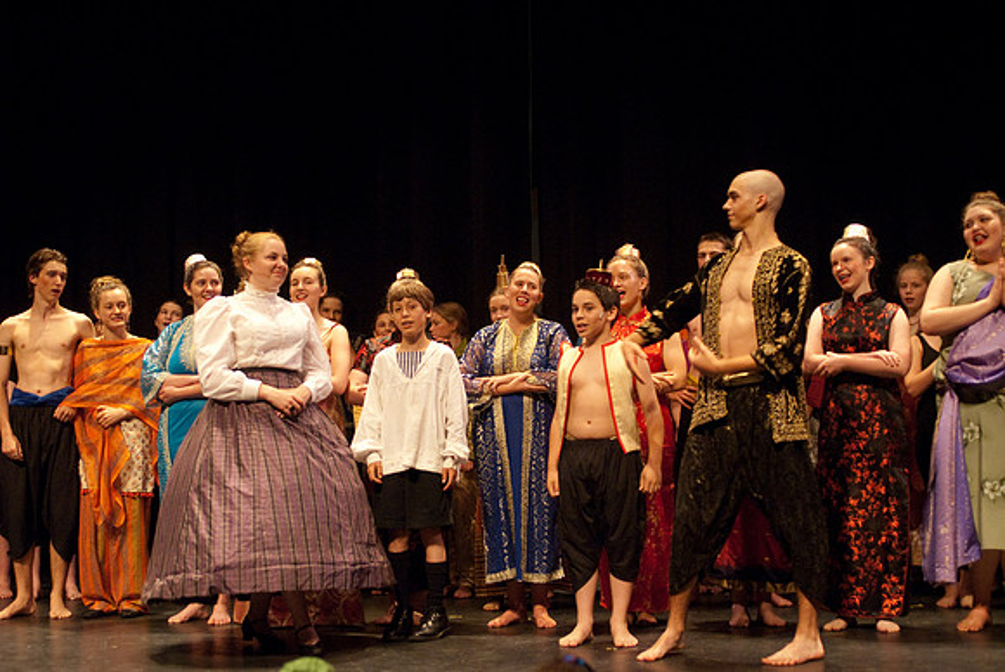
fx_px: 1425
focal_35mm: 51
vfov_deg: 26.5
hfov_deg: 38.8
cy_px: 336
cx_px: 502
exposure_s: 1/125
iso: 1000
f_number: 2.8
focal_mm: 34
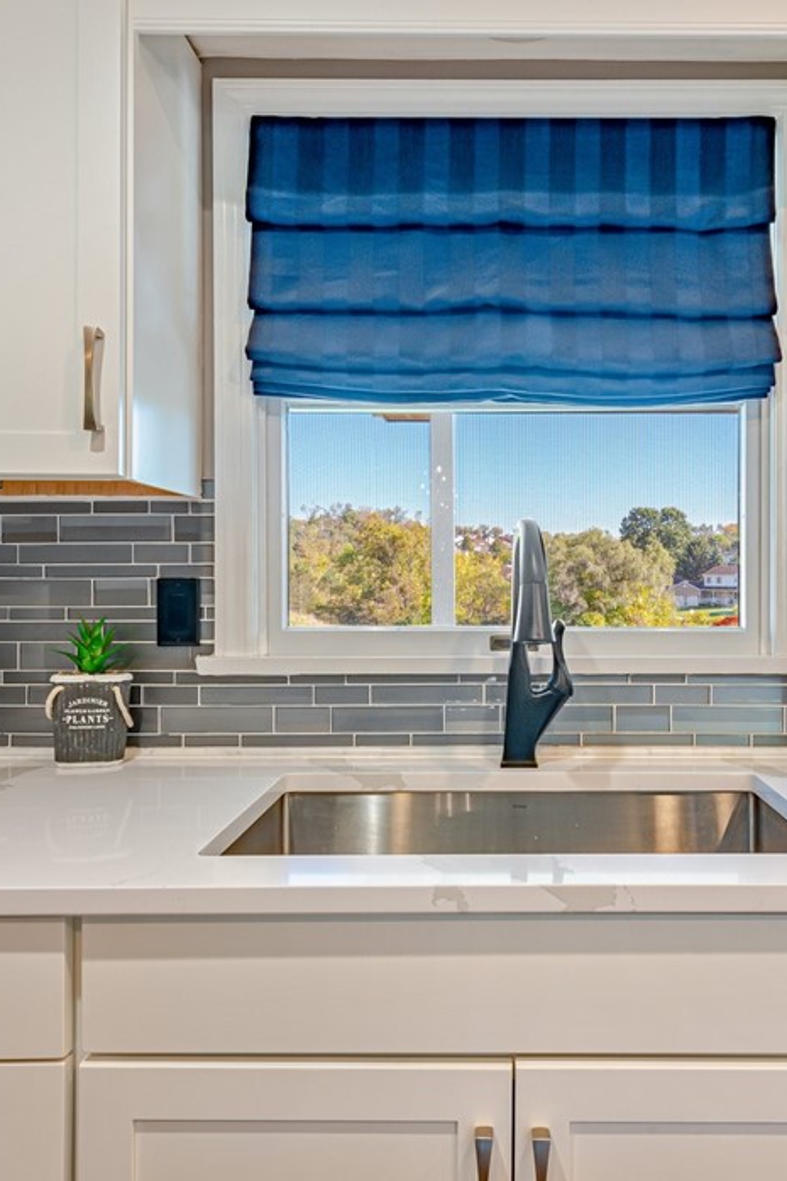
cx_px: 519
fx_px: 919
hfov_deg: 45.7
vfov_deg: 65.5
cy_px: 575
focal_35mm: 28
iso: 100
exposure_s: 1/15
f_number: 11
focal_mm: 18
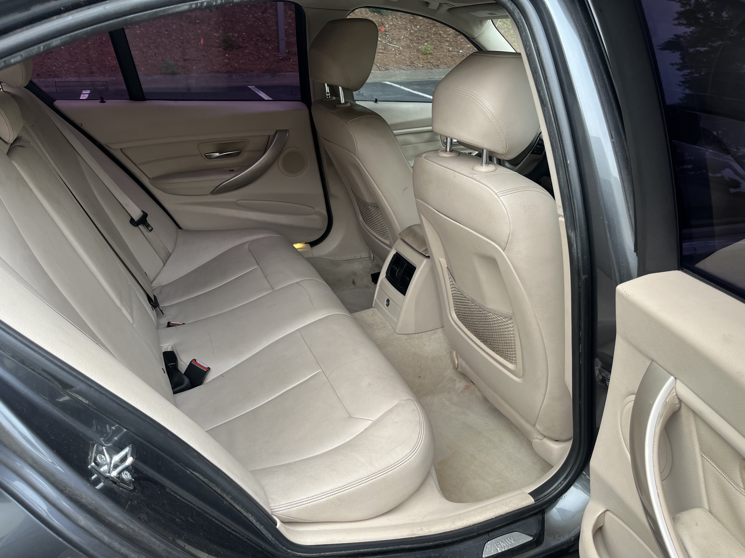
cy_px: 279
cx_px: 372
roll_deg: -1.7
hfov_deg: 67.3
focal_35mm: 26
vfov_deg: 53.1
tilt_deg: -26.5
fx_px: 560
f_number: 1.6
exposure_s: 1/122
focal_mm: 5.1
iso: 64
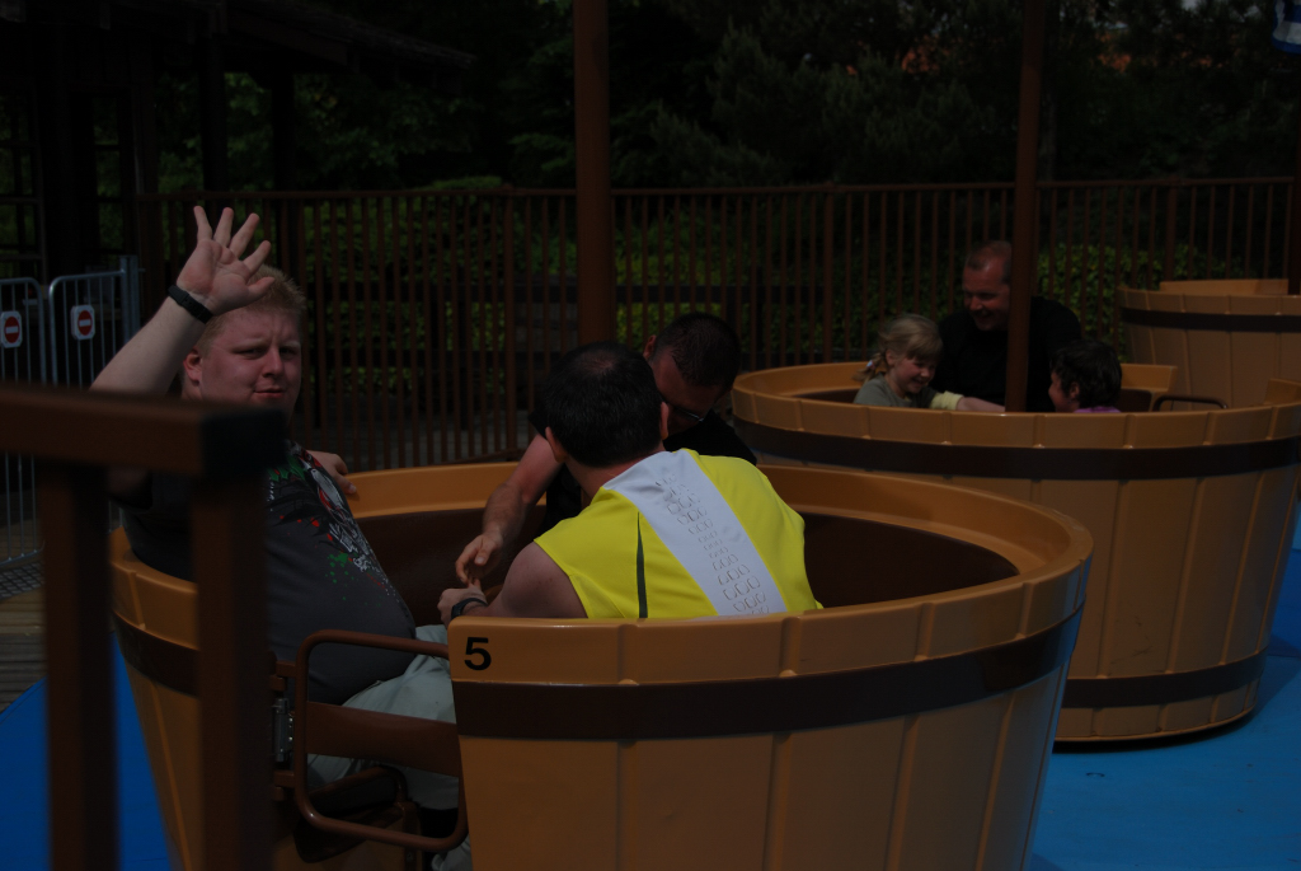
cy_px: 436
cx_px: 650
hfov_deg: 35.0
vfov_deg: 23.8
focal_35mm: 57
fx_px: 2062
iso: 100
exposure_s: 1/3200
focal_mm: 38
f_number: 4.5
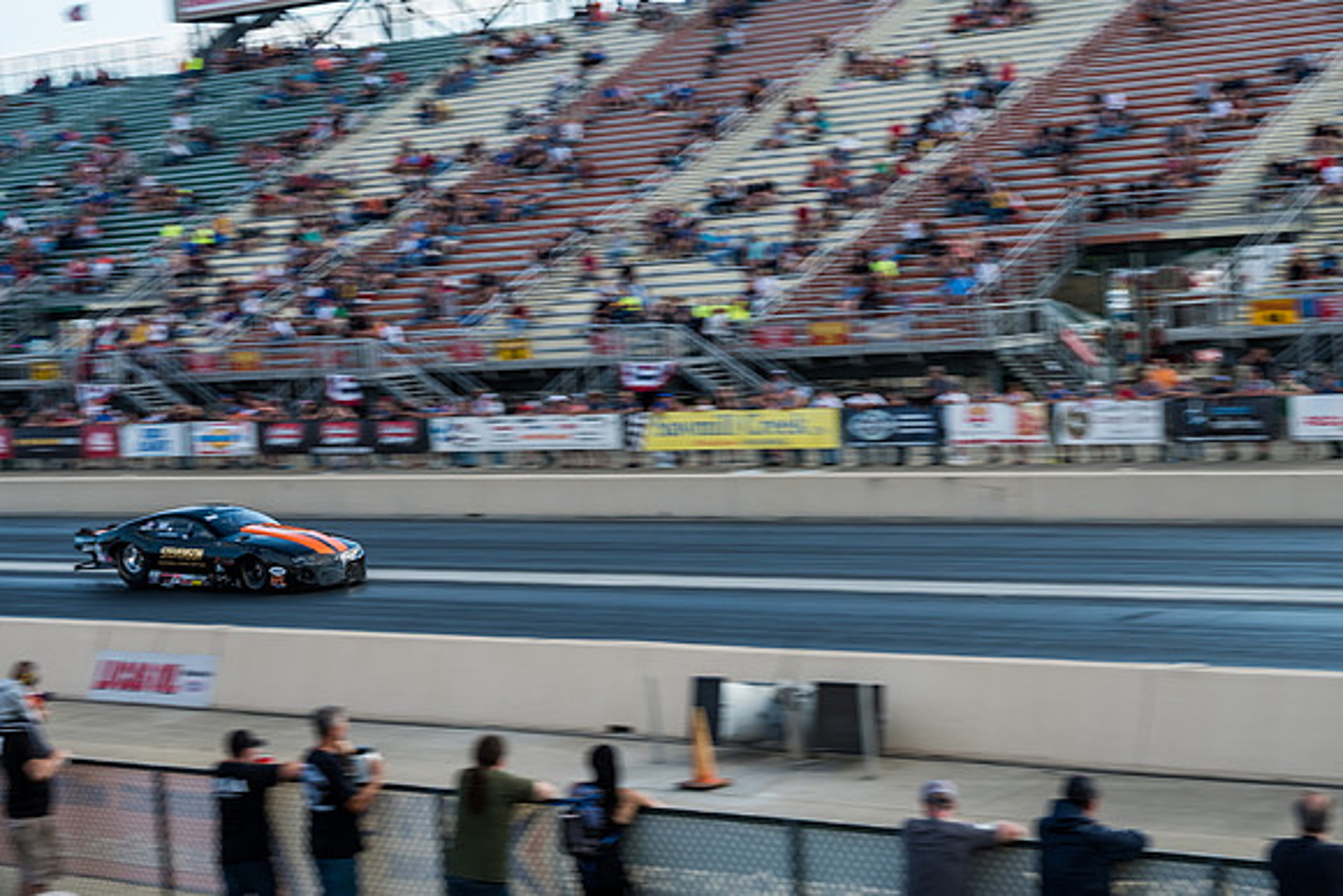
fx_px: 2798
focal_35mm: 75
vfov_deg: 18.2
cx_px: 672
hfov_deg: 27.0
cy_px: 448
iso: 400
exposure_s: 1/200
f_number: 9
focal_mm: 50
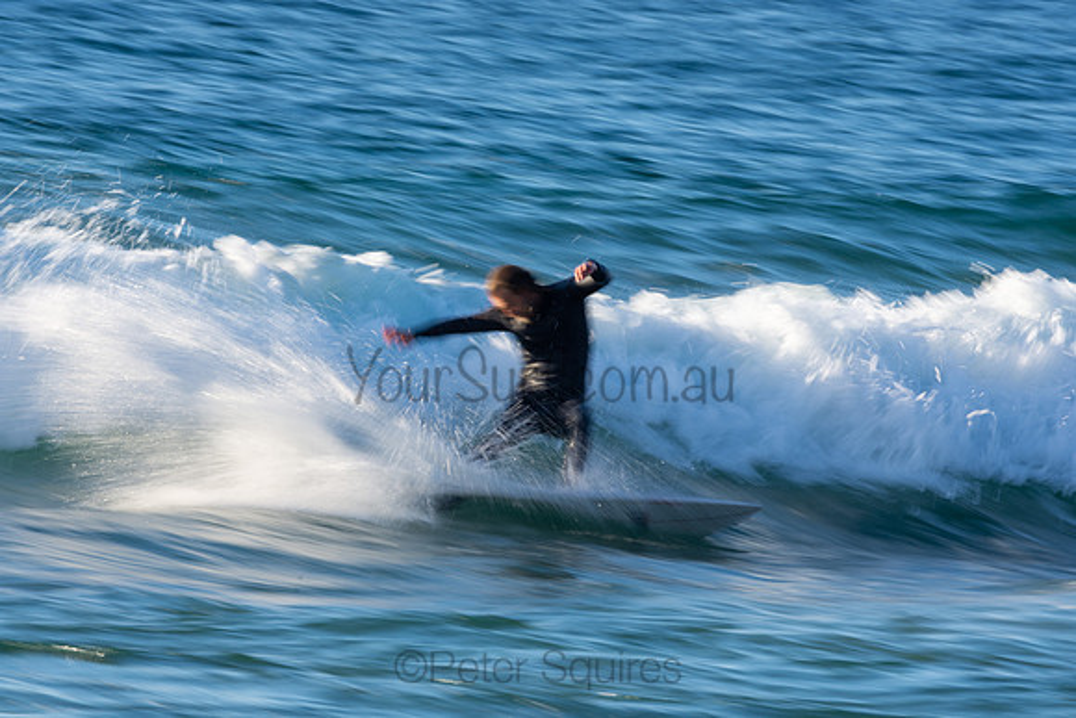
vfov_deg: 1.8
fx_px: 22421
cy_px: 359
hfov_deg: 2.7
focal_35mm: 750
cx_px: 538
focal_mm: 500
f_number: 20
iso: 100
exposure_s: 1/20
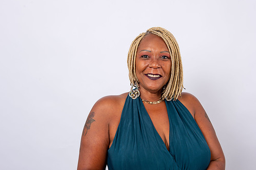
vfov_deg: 27.5
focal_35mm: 49
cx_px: 140
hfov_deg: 40.3
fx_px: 348
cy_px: 96
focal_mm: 42
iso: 160
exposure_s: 1/200
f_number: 8
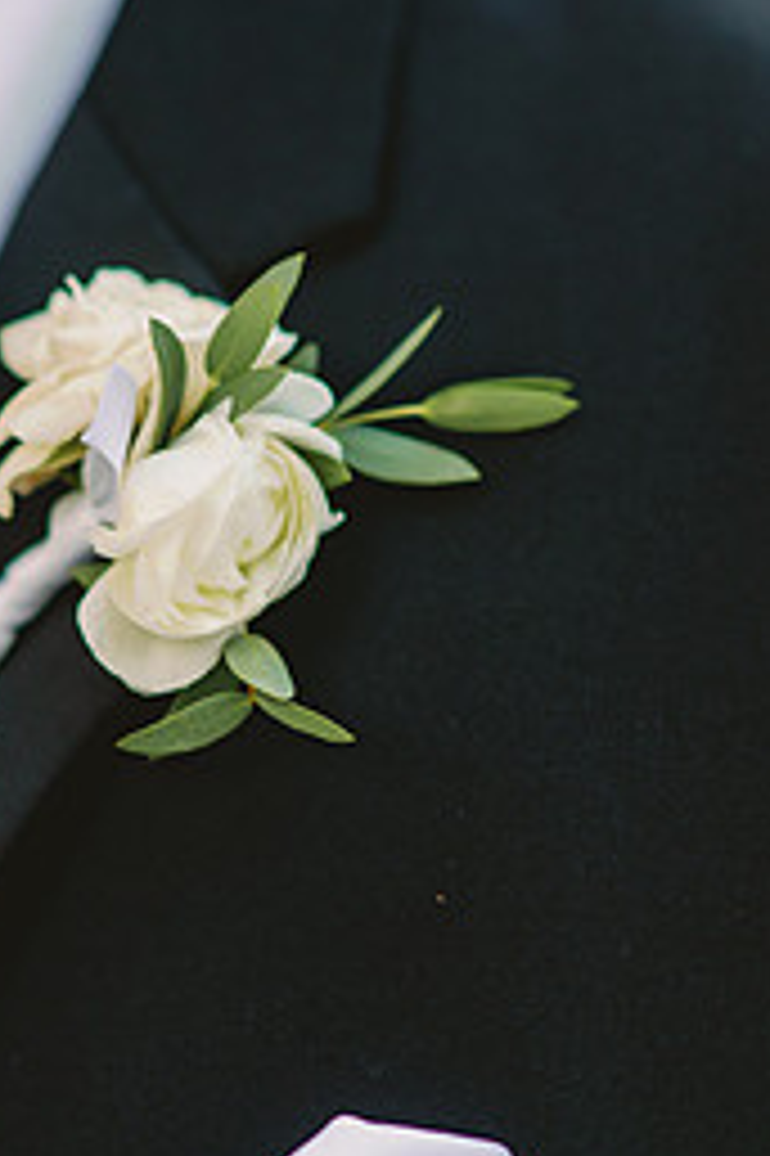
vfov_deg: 13.8
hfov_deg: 9.2
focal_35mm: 149
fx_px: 4786
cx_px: 248
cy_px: 787
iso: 640
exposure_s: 1/250
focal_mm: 85
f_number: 2
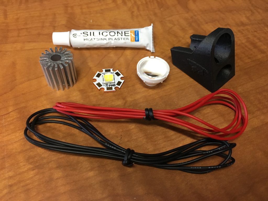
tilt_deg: -52.9
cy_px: 100
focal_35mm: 29
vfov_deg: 48.2
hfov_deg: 61.7
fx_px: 225
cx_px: 134
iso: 160
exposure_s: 1/30
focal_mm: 4.15
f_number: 2.2
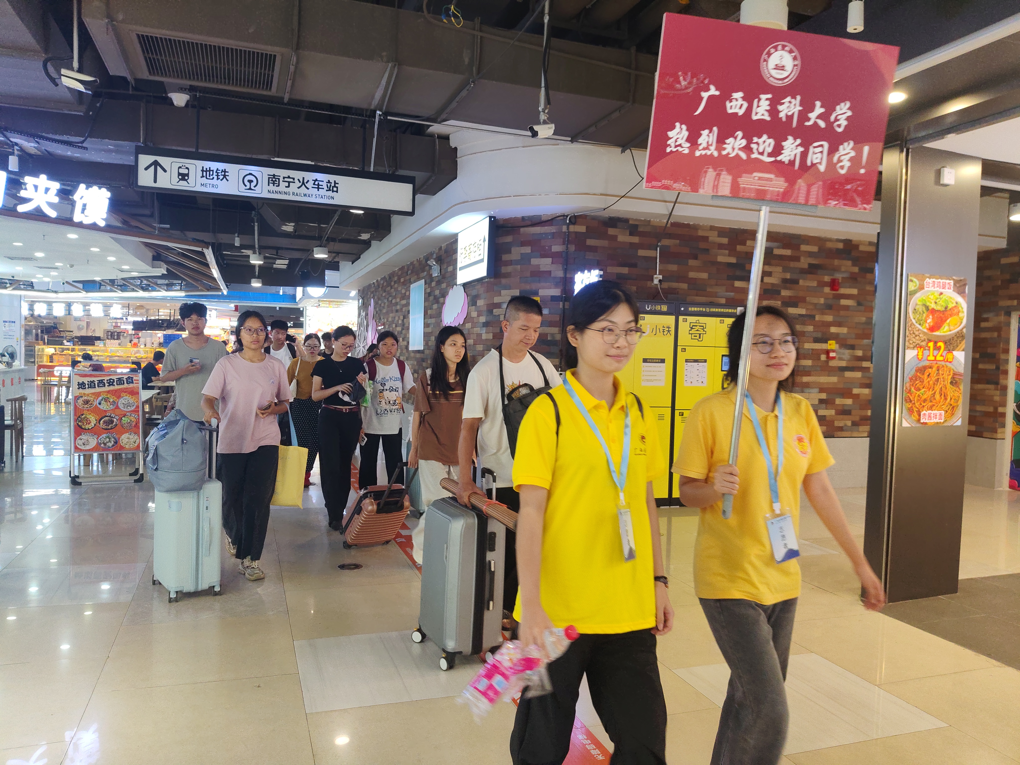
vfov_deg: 53.1
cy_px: 382
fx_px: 766
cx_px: 510
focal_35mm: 26
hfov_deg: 67.3
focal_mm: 4.84
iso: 482
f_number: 1.88
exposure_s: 1/100
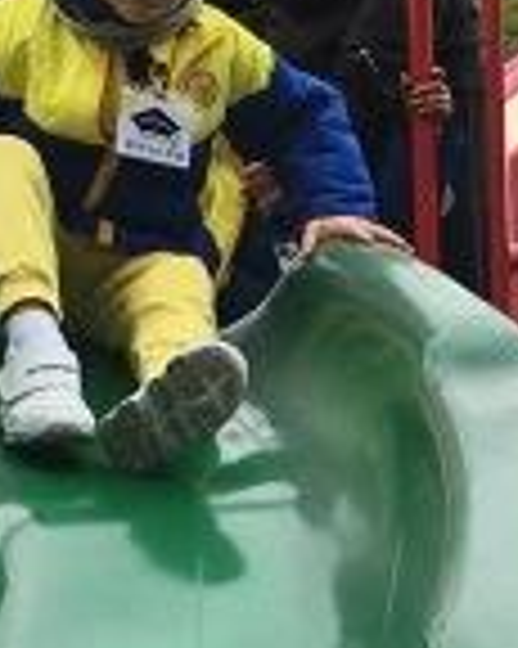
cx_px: 959
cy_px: 504
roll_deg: +2.1
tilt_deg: +2.8
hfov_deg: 7.4
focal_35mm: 201
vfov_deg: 9.6
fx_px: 3856
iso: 25
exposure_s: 1/348
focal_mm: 4.15
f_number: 2.2
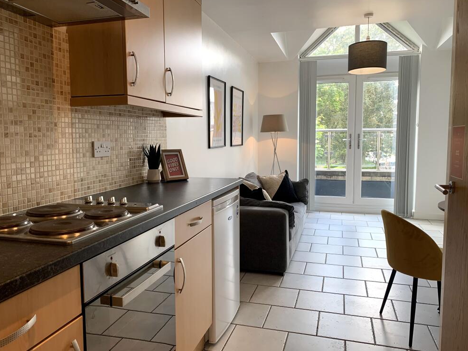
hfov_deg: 65.3
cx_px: 232
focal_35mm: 27
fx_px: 365
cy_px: 177
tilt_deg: -5.6
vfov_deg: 51.4
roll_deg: +0.5
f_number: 1.8
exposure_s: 1/100
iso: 50
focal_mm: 4.25
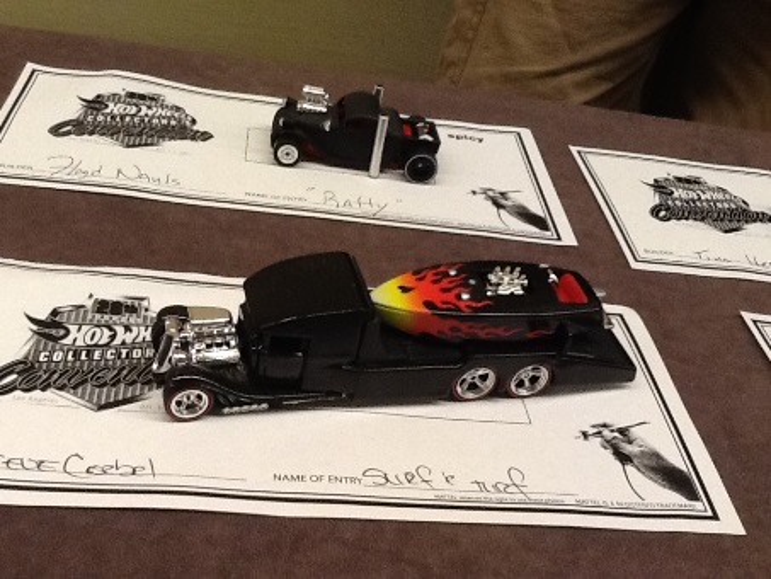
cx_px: 386
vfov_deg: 32.9
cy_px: 290
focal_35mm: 44
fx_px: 980
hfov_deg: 42.9
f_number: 2.4
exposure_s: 1/30
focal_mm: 2.03
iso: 125
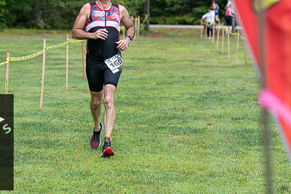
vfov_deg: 7.7
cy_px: 57
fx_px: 1447
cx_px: 120
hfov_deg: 11.5
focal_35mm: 179
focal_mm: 125
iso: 320
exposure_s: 1/640
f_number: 4.5
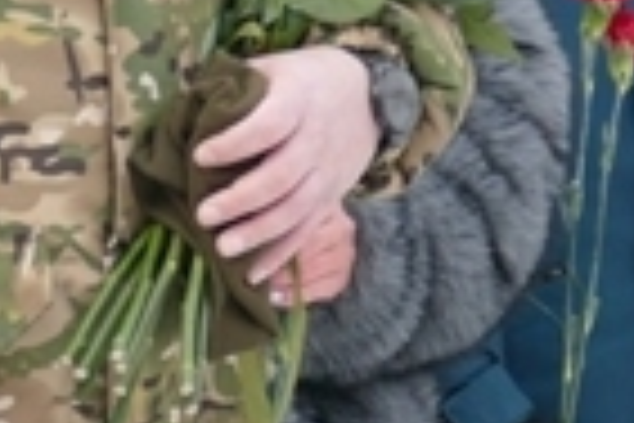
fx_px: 17909
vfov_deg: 1.4
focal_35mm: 1017
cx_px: 54
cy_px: -54
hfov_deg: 2.0
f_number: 4
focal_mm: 69.6
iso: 125
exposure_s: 1/125
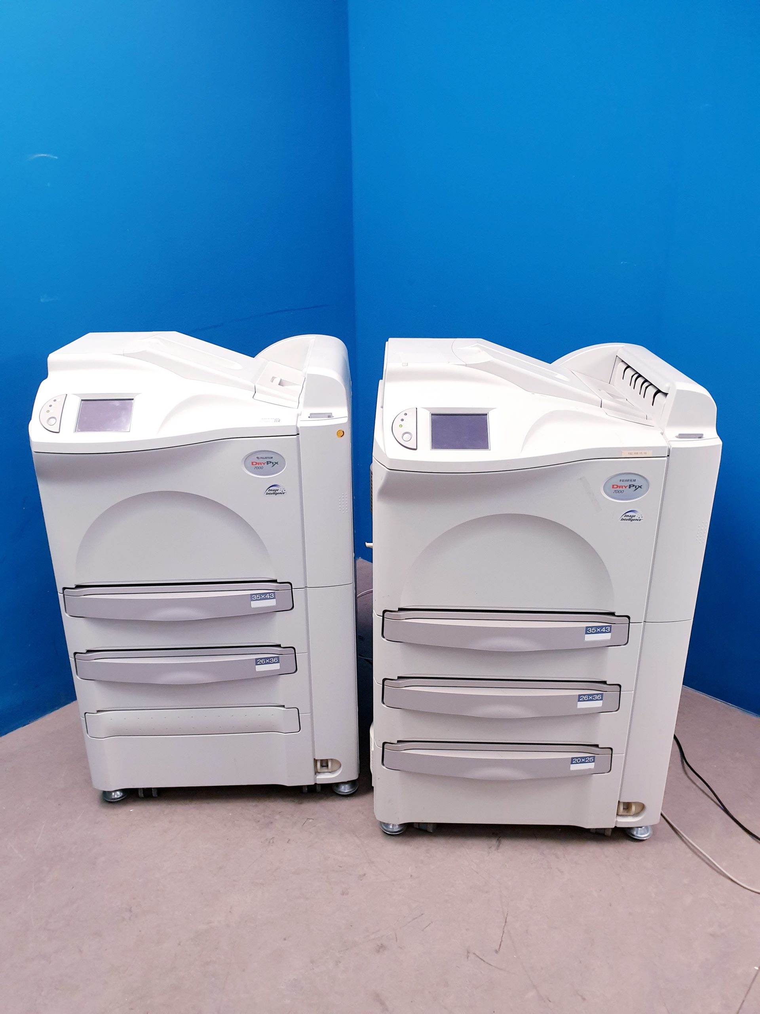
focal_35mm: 26
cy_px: 507
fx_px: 761
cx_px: 380
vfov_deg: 67.3
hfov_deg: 53.1
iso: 200
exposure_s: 1/50
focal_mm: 4.3
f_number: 2.4
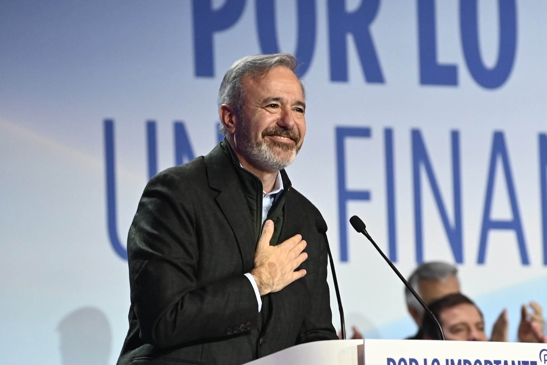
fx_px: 4558
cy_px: 182
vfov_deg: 4.6
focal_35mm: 300
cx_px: 274
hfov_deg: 6.9
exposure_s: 1/250
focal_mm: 200
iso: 4000
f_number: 4
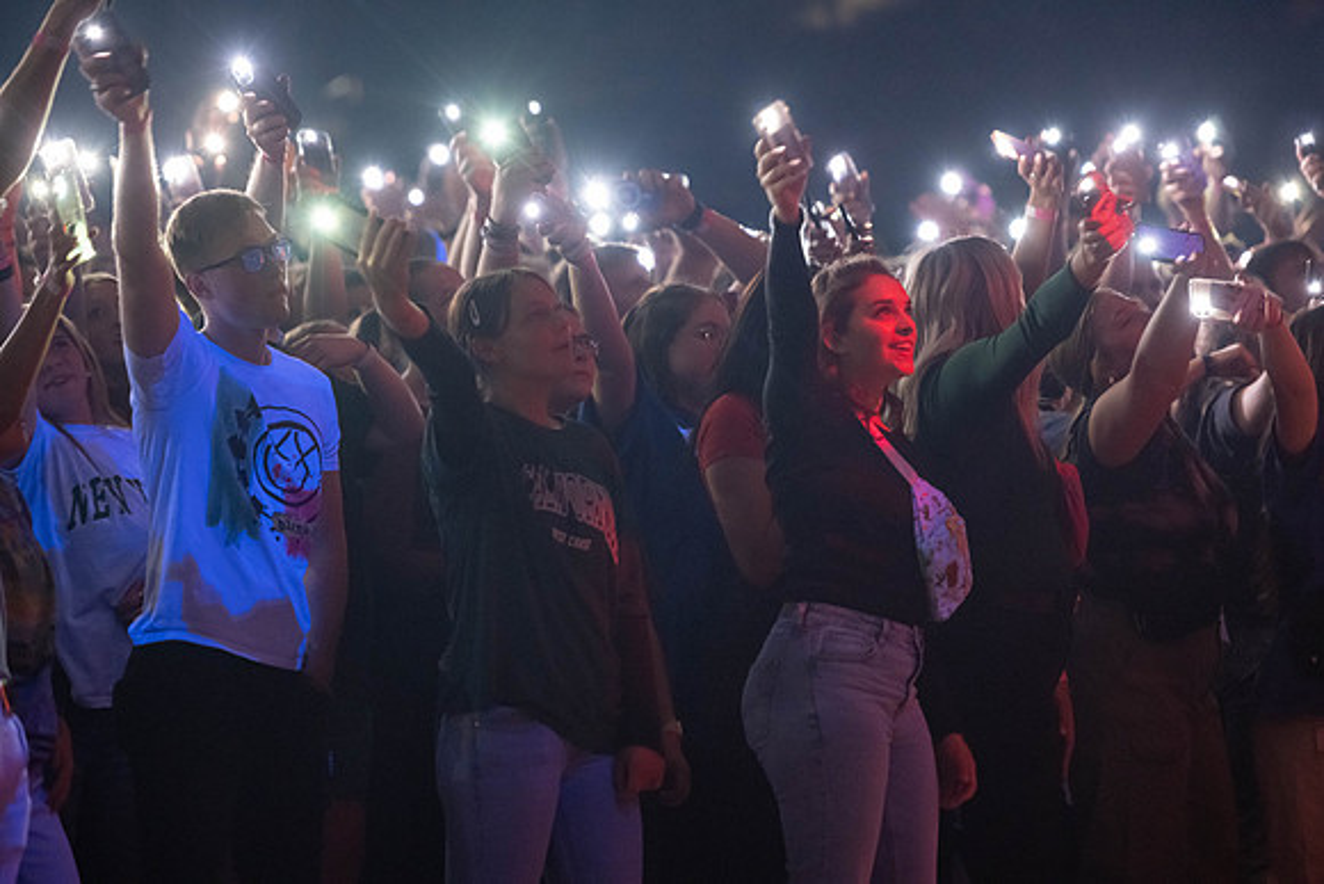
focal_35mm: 175
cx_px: 662
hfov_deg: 11.7
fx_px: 6437
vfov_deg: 7.9
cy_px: 442
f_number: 2.8
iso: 5000
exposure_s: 1/100
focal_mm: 175
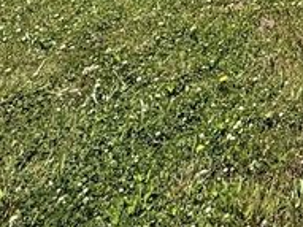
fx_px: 656
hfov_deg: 22.3
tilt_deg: +8.1
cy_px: -370
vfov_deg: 12.9
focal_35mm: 75
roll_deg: +1.3
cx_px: 430
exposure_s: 1/2611
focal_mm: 2.22
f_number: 2.2
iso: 50
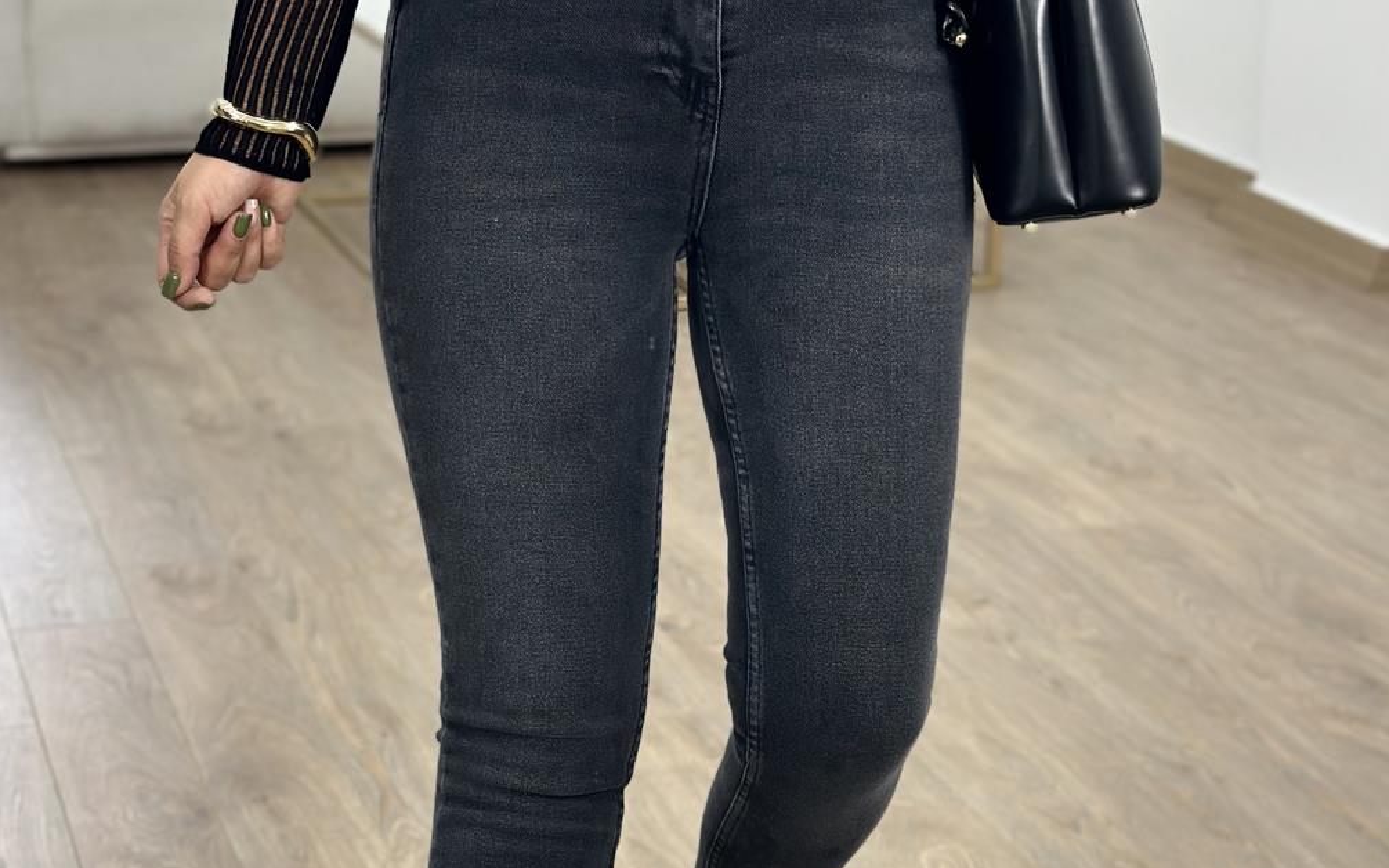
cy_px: 618
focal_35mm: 81
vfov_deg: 16.1
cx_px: 673
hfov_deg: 25.5
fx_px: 3066
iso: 100
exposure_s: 1/100
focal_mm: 6.86
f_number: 1.78
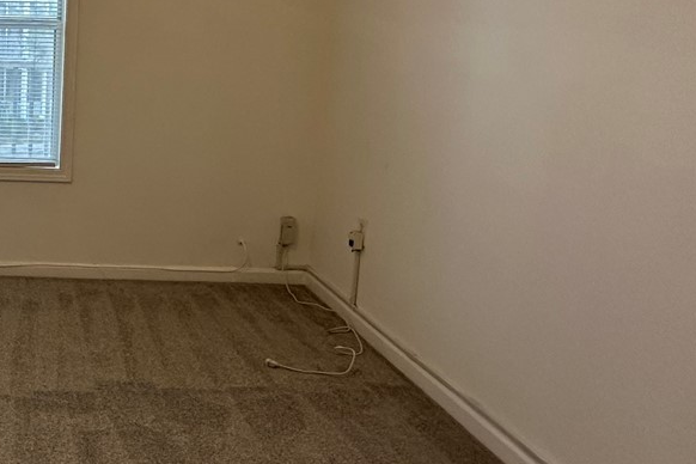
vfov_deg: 33.0
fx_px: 773
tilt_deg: -9.5
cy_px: 139
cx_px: -28
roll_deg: -1.9
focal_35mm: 40
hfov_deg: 41.1
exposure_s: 1/60
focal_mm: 2.22
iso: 160
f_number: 2.2
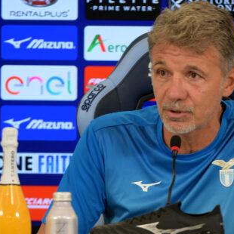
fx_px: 4290
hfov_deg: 3.1
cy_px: 252
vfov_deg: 3.1
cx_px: 182
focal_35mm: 561
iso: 1000
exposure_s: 1/160
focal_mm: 200
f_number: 4.5
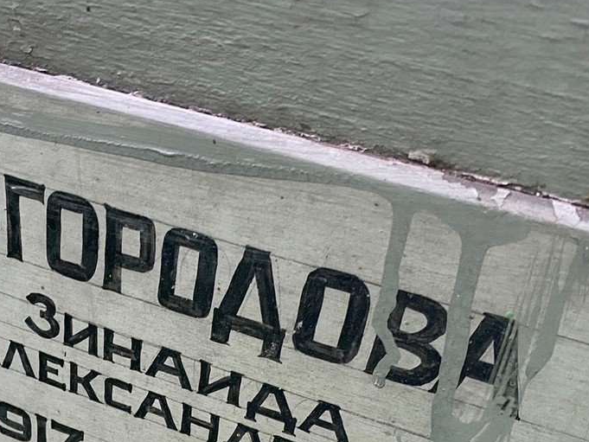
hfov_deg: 34.3
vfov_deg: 25.6
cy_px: 414
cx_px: 157
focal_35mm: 55
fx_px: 936
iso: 200
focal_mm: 4.25
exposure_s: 1/60
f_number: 1.8
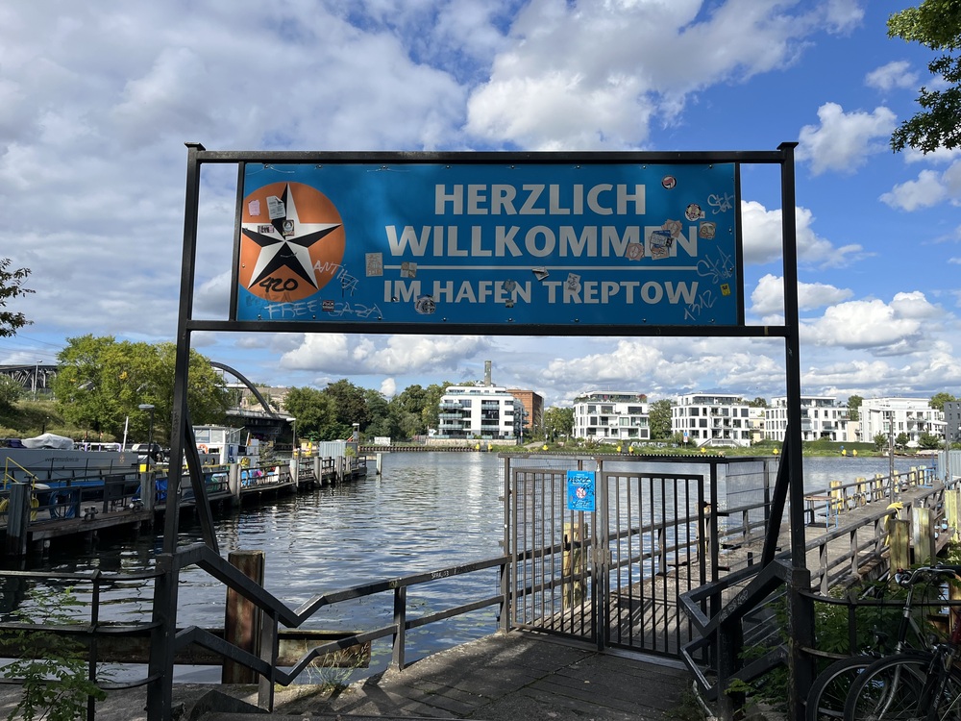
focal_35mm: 26
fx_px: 722
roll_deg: -1.1
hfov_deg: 67.3
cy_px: 360
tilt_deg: +7.2
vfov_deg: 53.1
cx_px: 480
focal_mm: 5.1
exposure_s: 1/4484
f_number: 1.6
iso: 50
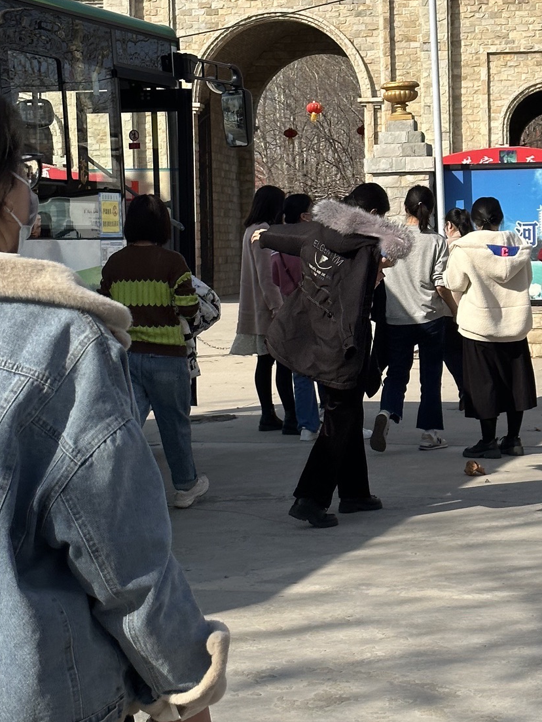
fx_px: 1815
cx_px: 378
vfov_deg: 22.5
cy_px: 312
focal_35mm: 87
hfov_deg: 16.9
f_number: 1.78
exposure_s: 1/5000
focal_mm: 6.86
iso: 64
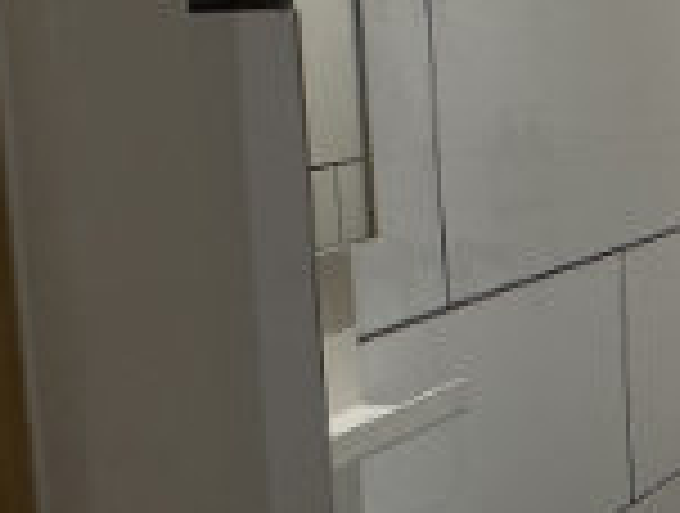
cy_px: 117
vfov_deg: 19.8
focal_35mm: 74
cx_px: 1274
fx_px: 1457
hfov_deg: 19.0
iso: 125
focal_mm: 2.2
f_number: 2.2
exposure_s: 1/100
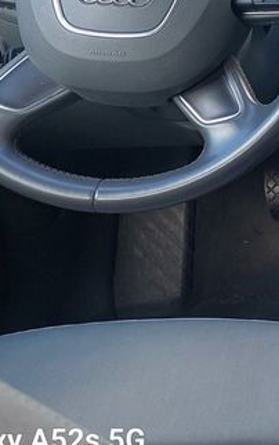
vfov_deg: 24.2
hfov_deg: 13.6
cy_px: 6
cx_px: 557
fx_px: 997
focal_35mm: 82
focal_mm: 5.23
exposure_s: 1/60
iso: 40
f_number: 1.8
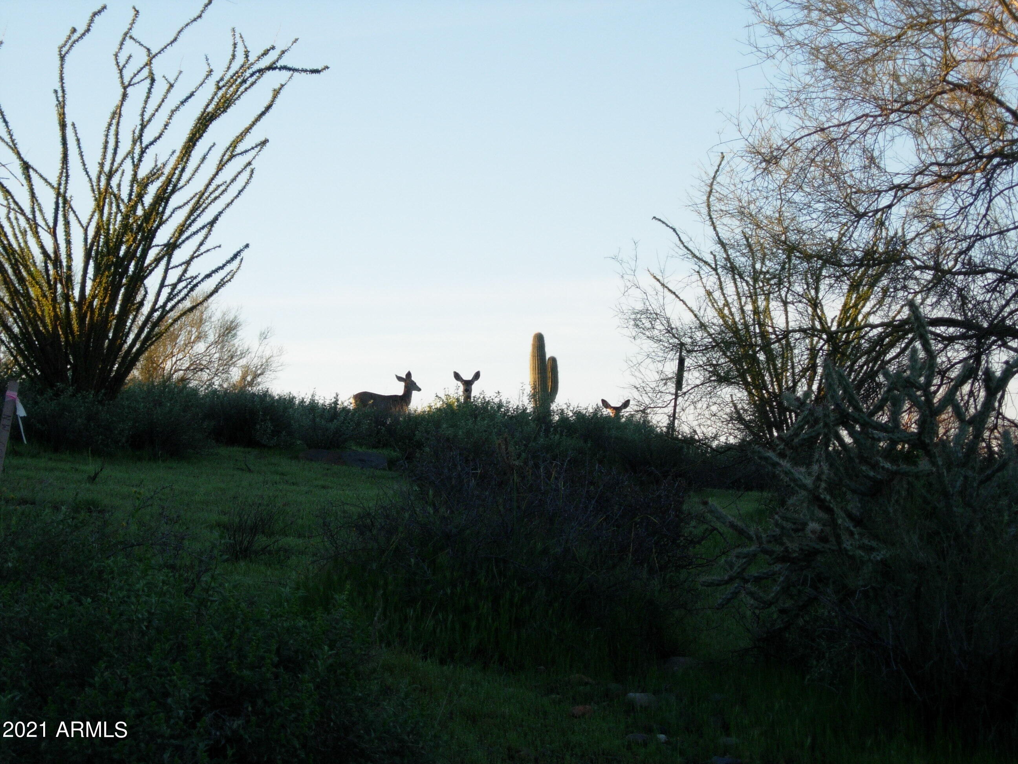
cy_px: 382
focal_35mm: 113
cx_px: 509
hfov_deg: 17.4
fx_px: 3323
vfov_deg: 13.1
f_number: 4.9
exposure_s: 1/124
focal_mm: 23.4
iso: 64
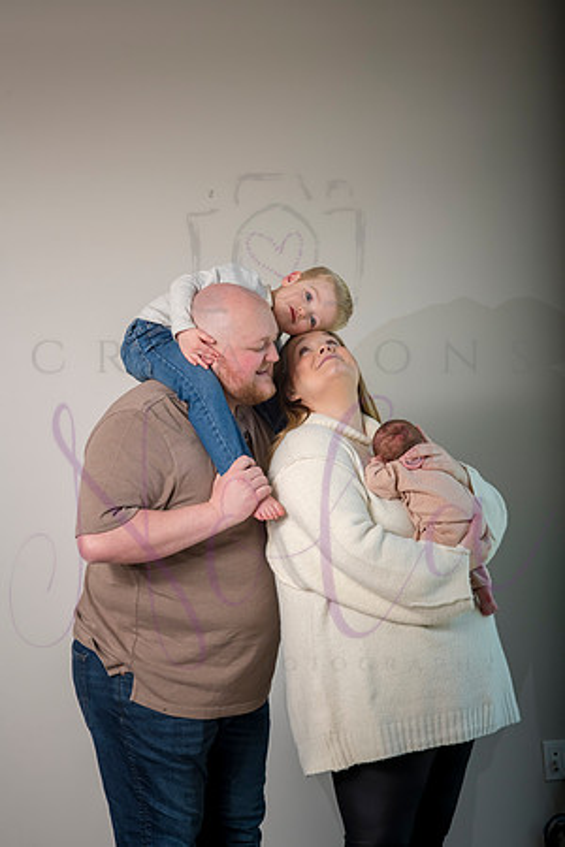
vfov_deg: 23.9
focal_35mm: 85
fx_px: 2001
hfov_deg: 16.1
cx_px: 282
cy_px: 424
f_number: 8
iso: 500
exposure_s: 1/250
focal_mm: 85
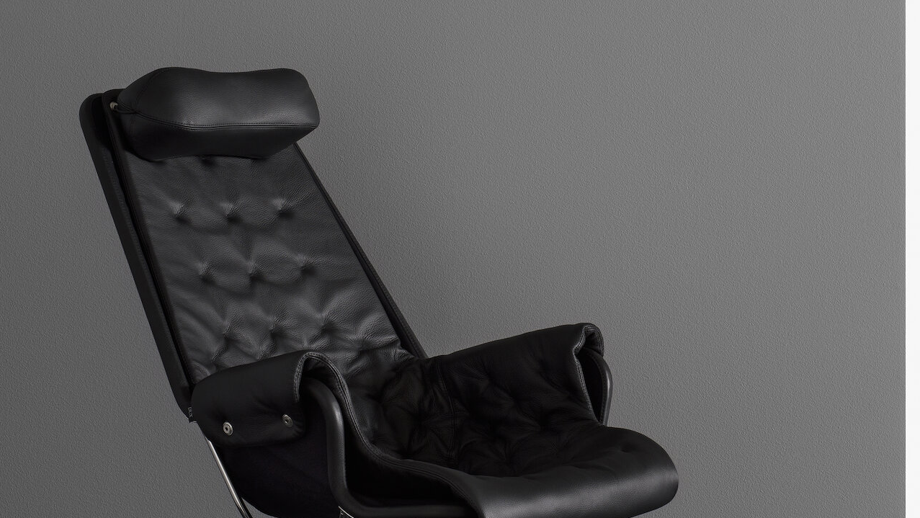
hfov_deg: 17.4
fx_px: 3001
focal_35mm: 123
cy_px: 171
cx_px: 646
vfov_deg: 9.9
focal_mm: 50
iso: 100
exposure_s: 1/100
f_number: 9
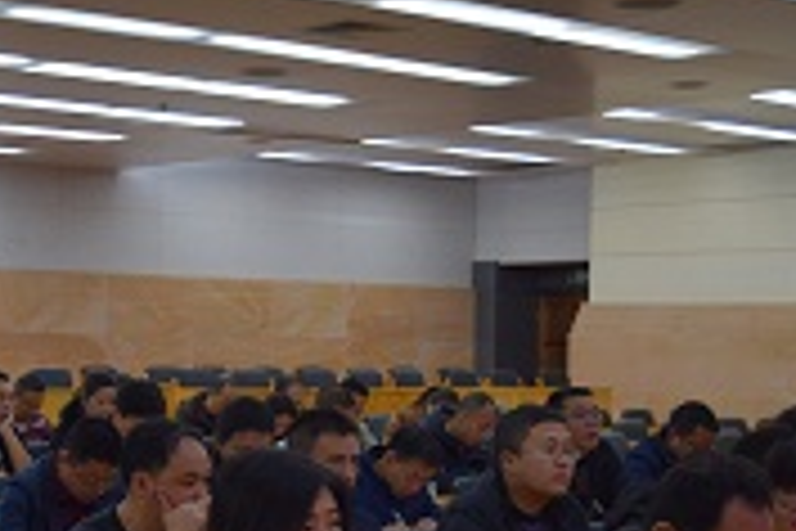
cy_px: 405
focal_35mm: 80
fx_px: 1775
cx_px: 164
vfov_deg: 16.9
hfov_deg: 24.9
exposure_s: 1/60
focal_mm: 21
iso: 800
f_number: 3.8
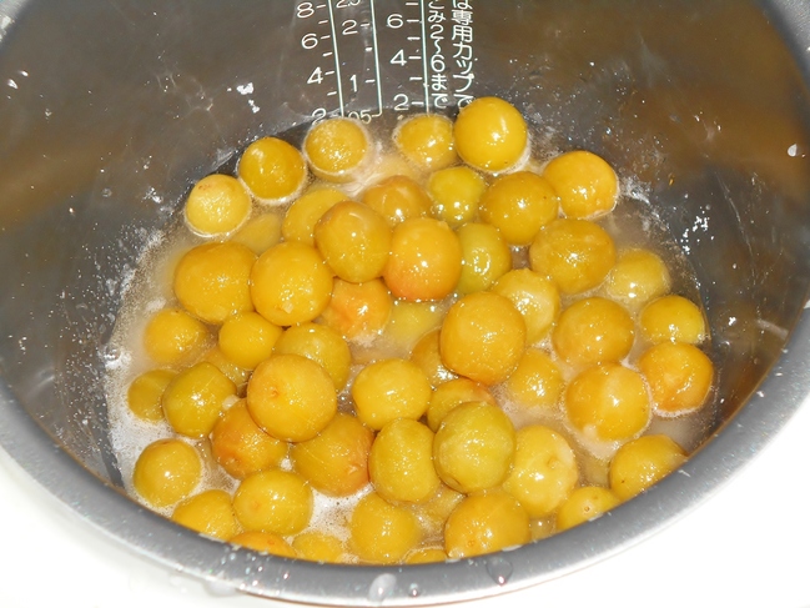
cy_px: 304
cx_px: 405
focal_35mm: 58
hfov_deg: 33.2
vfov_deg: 25.2
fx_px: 1357
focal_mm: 10
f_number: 4.9
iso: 80
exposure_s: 1/60
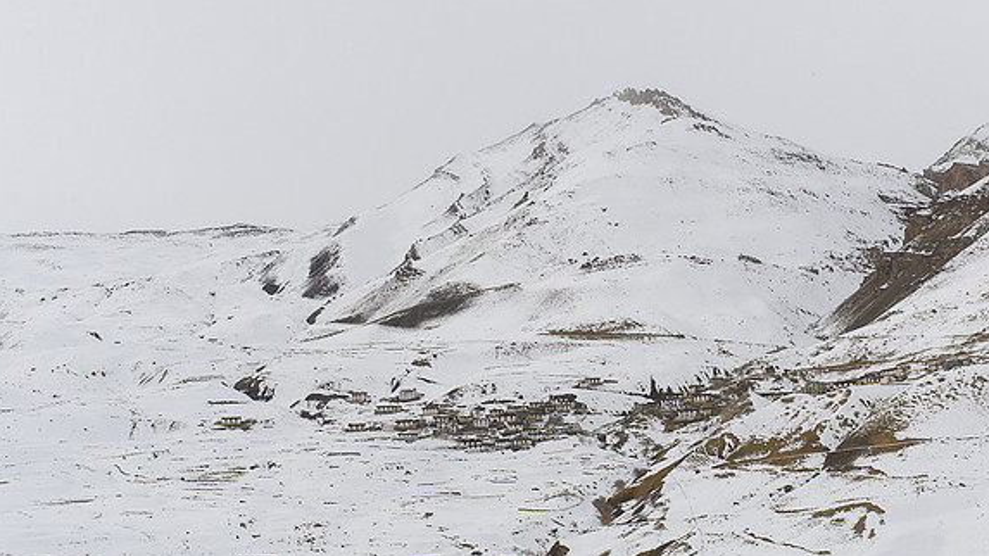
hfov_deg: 30.2
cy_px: 318
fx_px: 1835
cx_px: 495
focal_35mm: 70
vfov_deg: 17.2
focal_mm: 66
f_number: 16
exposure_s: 1/1600
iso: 1000
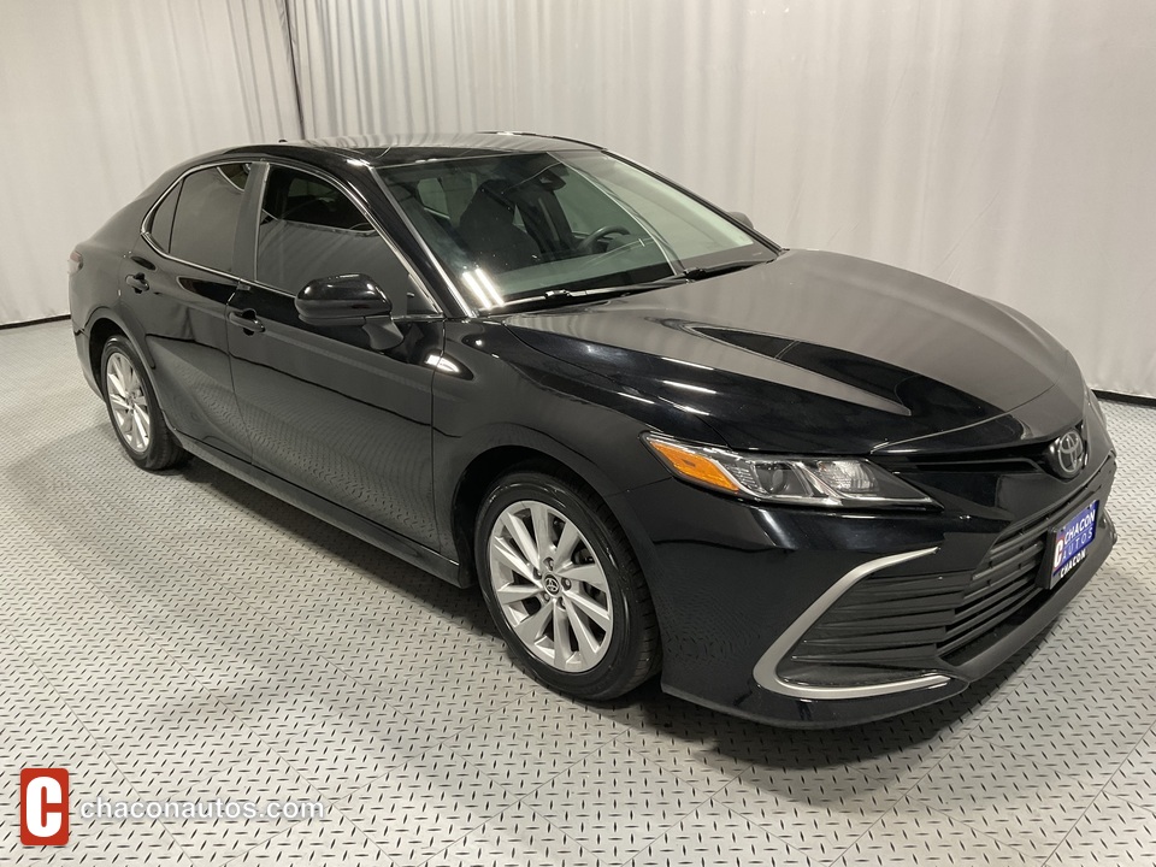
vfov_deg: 48.2
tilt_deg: -17.6
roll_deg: +2.2
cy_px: 434
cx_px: 578
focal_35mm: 29
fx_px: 968
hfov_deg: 61.7
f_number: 1.8
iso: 80
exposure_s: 1/50
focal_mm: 3
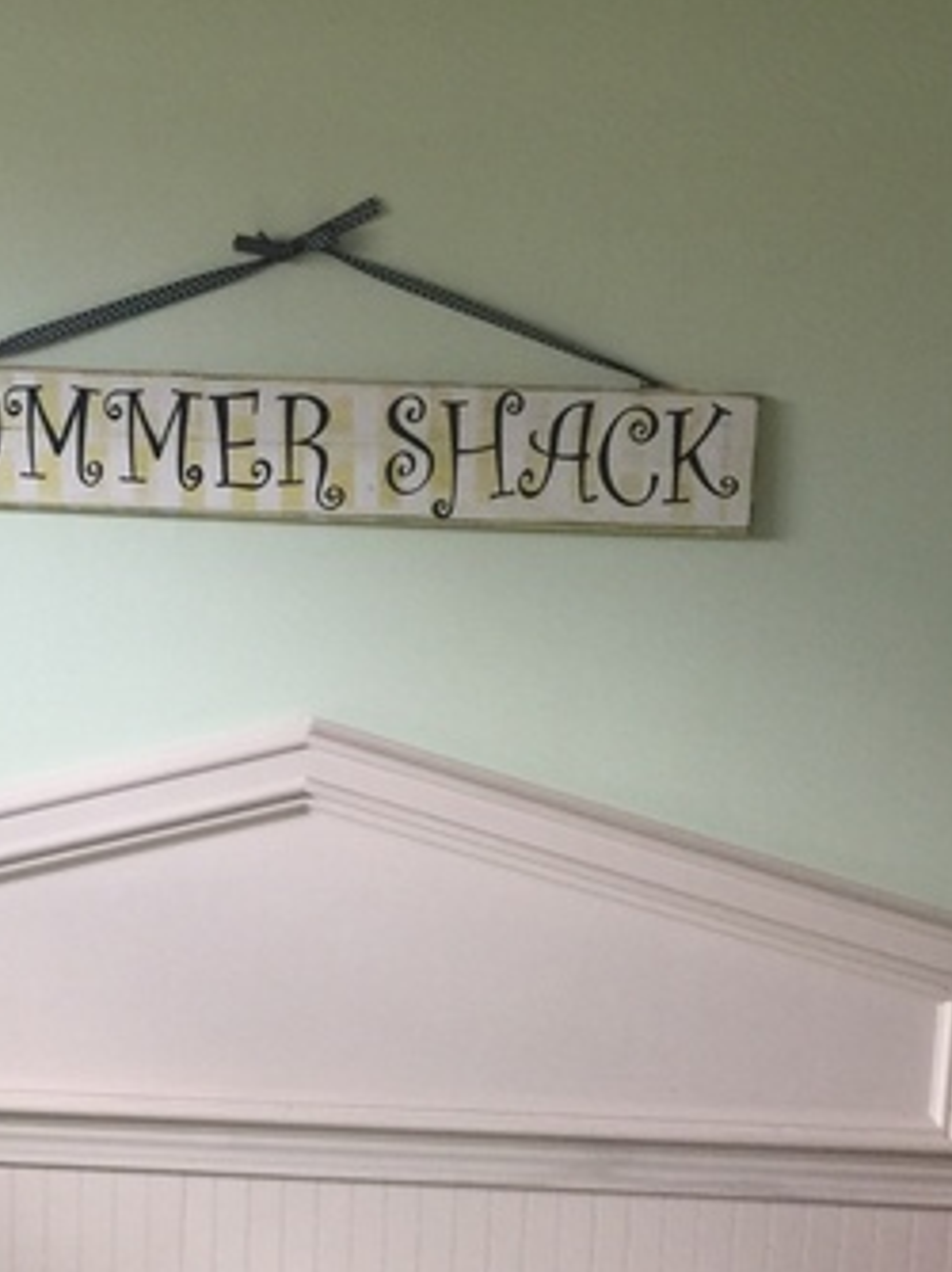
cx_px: 301
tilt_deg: -10.7
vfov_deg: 31.8
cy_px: 1118
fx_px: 2130
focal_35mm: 58
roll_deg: -0.9
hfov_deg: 25.0
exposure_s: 1/30
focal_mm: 4.15
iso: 50
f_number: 2.2
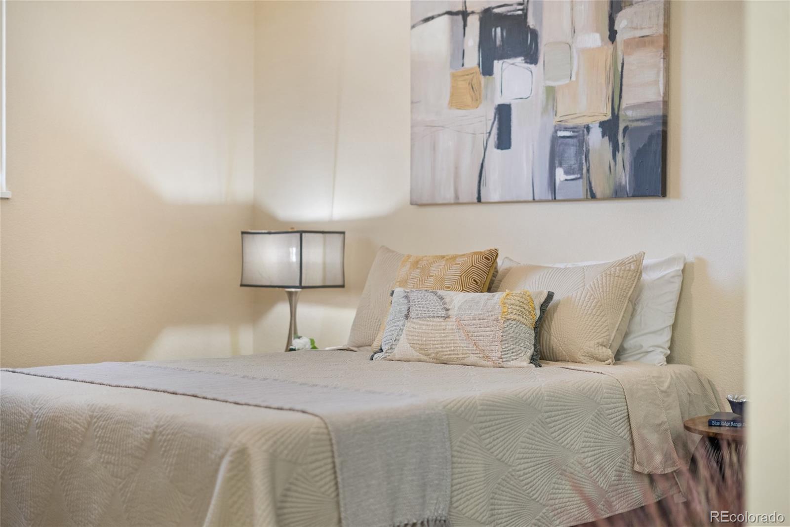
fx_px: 1098
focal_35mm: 50
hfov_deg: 39.6
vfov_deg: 27.0
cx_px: 395
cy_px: 264
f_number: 1.8
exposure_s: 1/160
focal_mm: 50
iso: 200
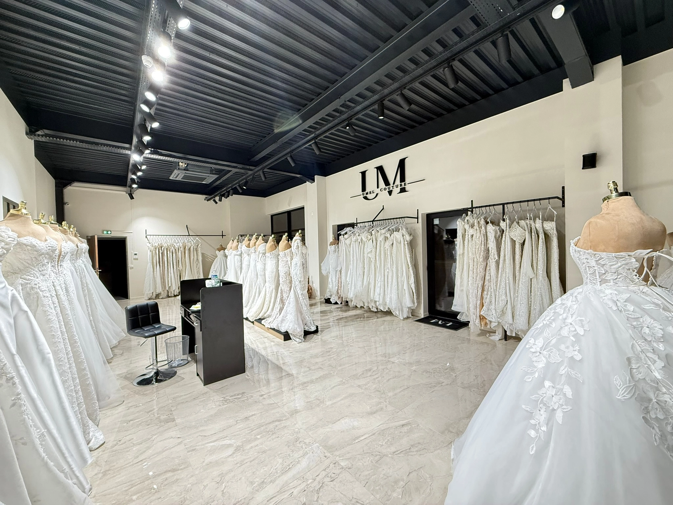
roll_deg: +1.7
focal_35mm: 14
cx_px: 336
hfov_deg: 102.1
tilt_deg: -0.2
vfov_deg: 85.7
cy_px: 252
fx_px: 272
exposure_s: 1/50
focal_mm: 2.2
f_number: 2.2
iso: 320
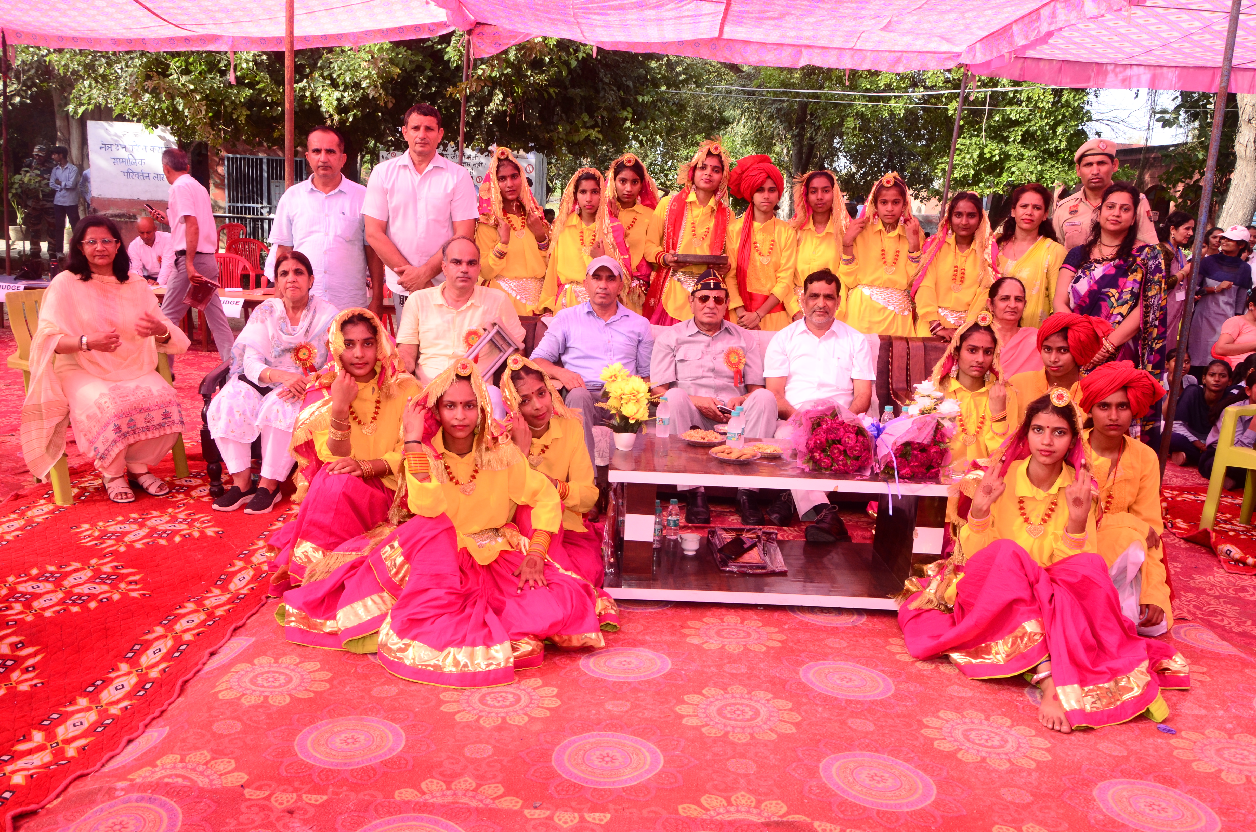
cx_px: 628
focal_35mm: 27
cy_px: 416
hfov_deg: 67.5
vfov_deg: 47.7
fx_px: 940
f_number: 9
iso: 400
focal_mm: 18
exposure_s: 1/125
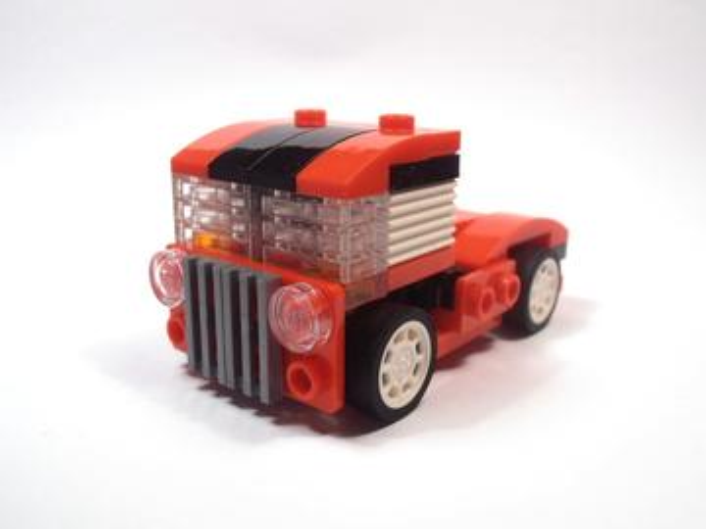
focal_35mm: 37
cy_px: 264
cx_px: 353
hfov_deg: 50.1
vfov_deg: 38.7
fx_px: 755
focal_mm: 6.61
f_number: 3.9
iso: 80
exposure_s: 1/50
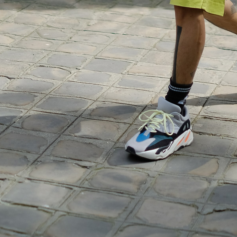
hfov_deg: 11.3
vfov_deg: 10.8
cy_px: -147
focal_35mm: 154
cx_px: 177
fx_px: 1193
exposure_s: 1/4000
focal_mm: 35
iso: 200
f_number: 1.4
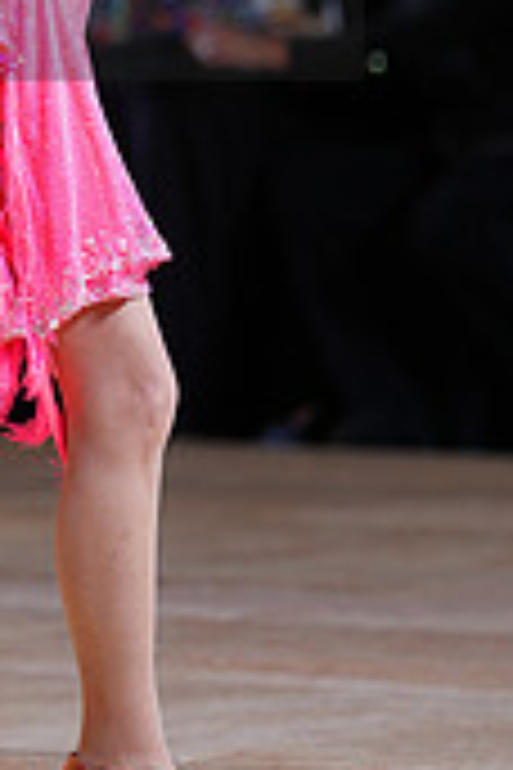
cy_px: -68
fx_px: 11477
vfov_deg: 3.8
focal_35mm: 537
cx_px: -254
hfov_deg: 2.6
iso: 500
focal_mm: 158
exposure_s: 1/400
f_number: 2.8
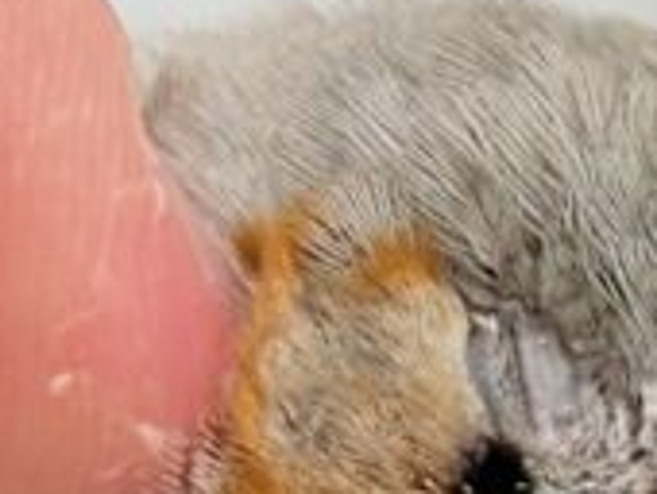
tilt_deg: -15.3
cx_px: 715
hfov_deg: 5.4
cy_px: 753
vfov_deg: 4.1
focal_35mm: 366
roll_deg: -1.3
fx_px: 6956
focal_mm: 5.96
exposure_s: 1/100
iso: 64
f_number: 1.6
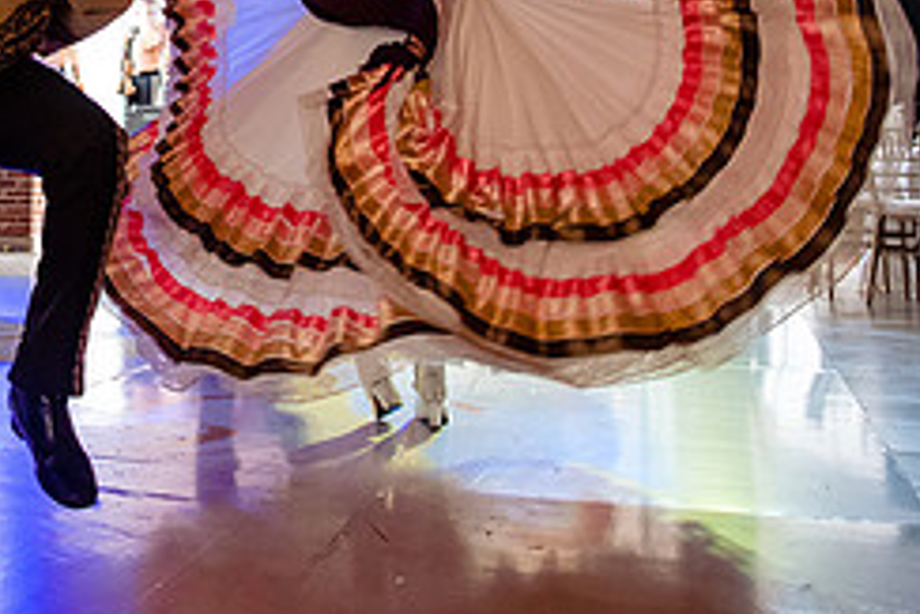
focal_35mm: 57
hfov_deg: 32.9
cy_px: -81
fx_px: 1457
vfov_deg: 22.3
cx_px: 64
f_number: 4
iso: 5000
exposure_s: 1/250
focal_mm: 24
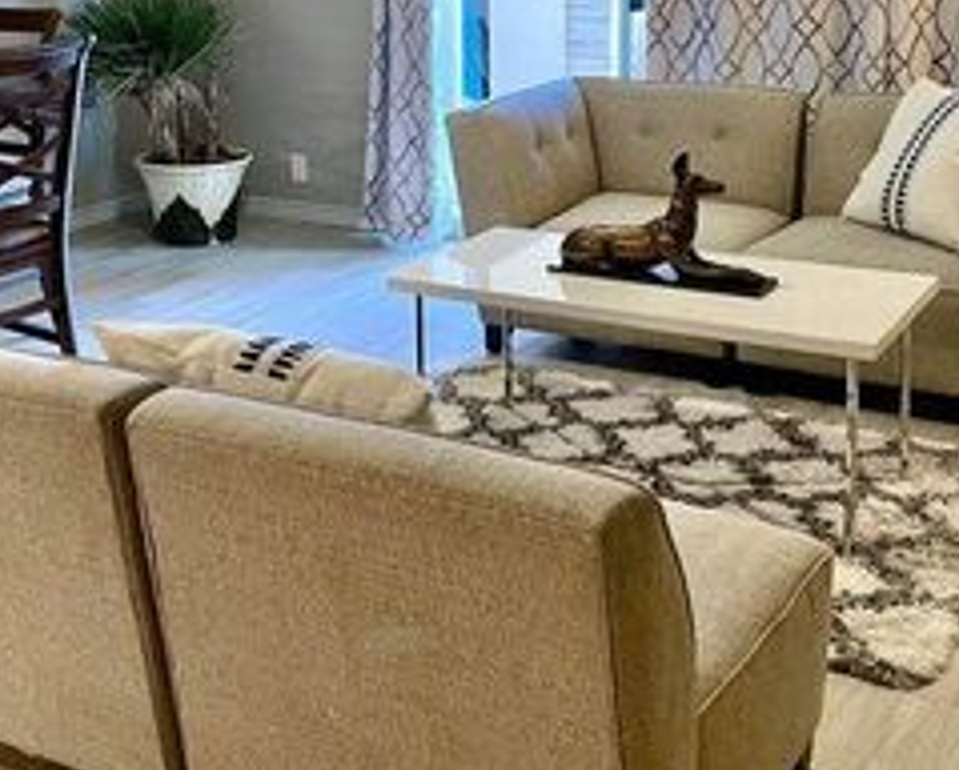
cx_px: 341
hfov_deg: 35.1
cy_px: 122
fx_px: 1507
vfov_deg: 27.9
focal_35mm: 53
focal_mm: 4.2
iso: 320
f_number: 1.6
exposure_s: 1/60
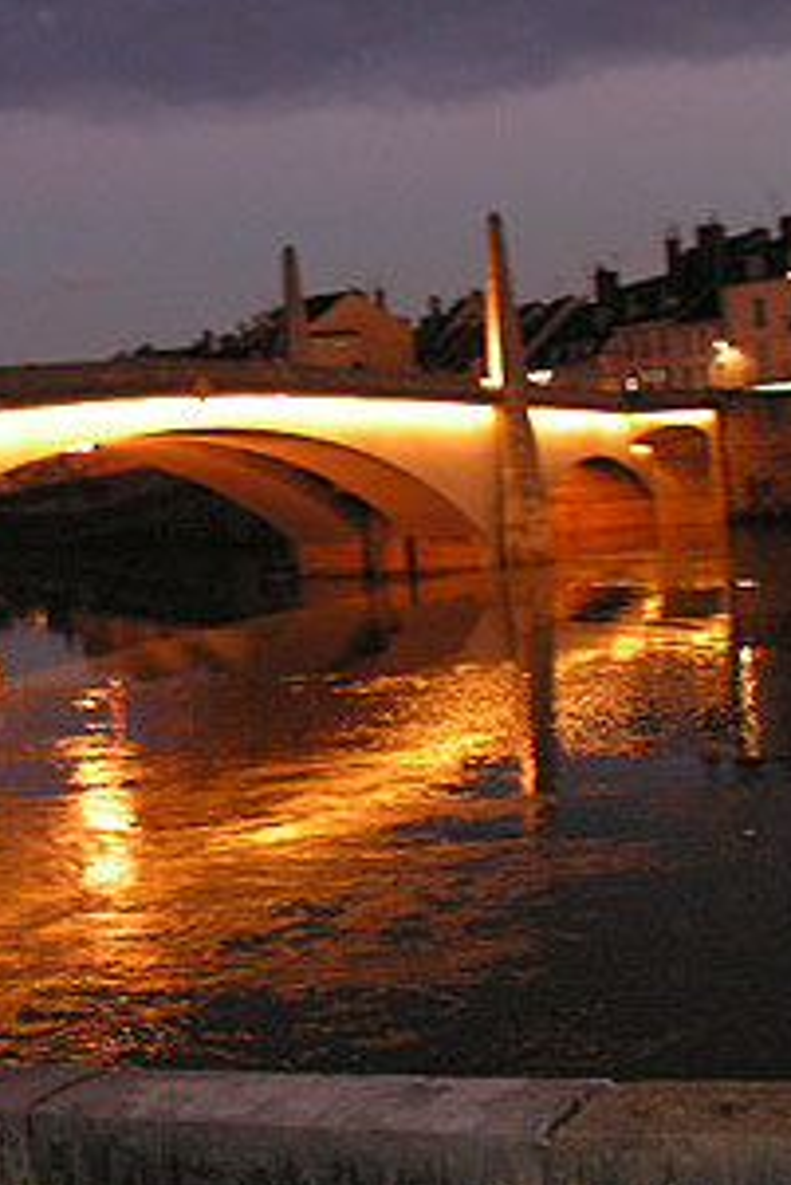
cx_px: 275
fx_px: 1843
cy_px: 583
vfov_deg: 35.6
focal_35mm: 56
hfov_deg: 24.1
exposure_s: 1/10
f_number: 3.2
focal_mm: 6
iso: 200
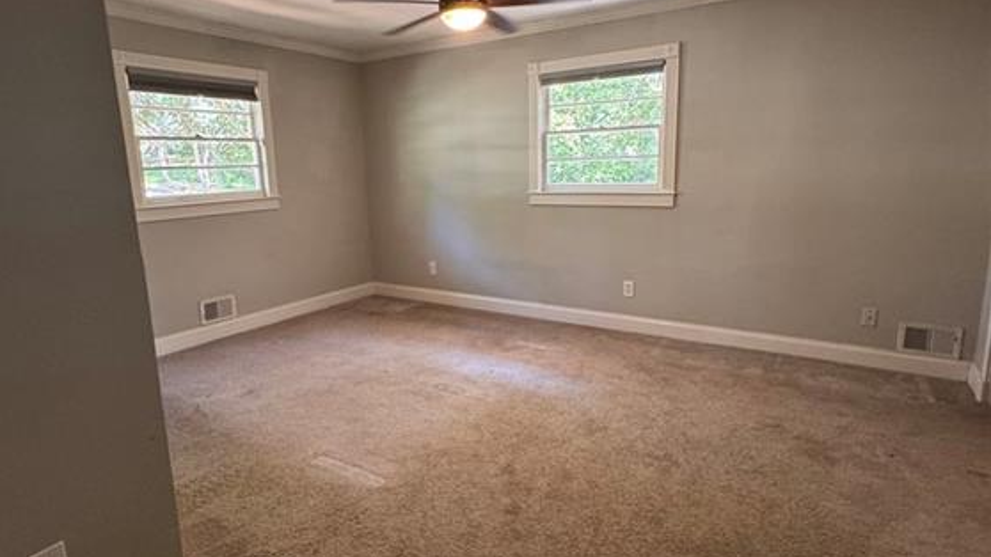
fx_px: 552
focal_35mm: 21
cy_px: 268
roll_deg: +1.6
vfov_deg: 53.6
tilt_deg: -9.9
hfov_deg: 83.8
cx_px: 481
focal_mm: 2.22
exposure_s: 1/60
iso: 250
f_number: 2.2
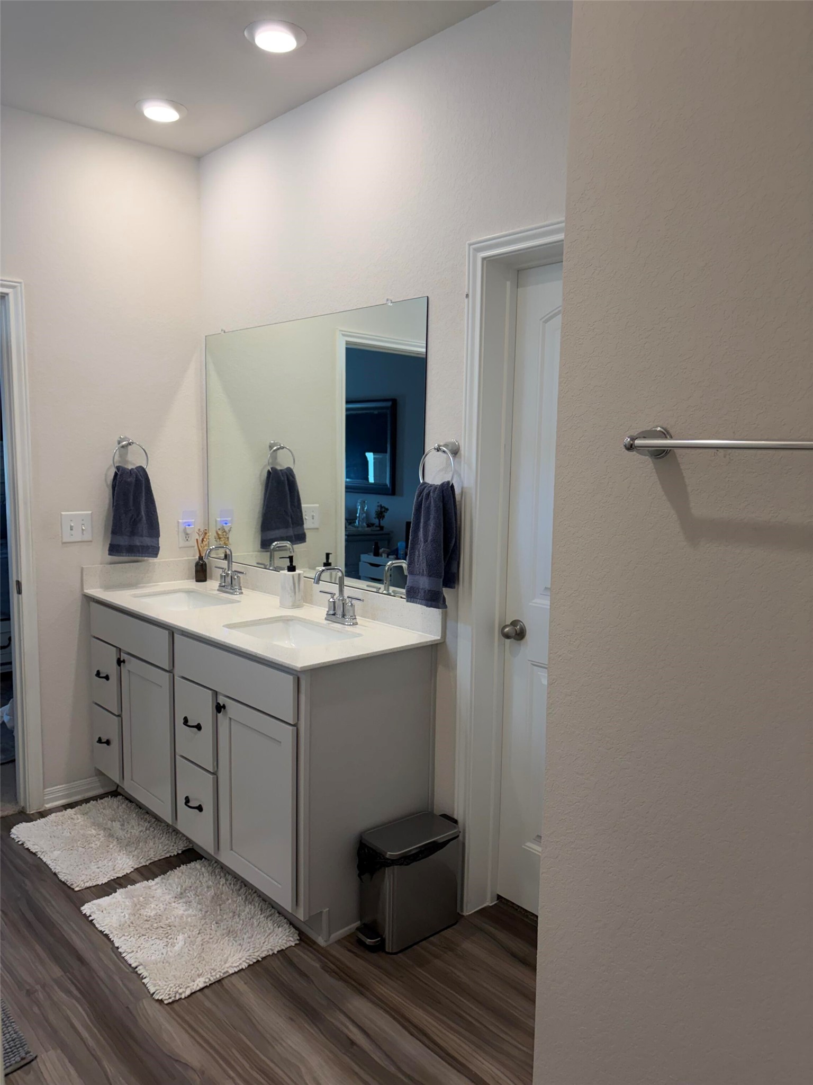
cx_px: 406
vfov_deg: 67.3
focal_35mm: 26
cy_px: 542
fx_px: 814
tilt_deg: -7.7
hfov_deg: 53.1
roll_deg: -0.6
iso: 80
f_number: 1.6
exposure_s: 1/120
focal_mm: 5.96
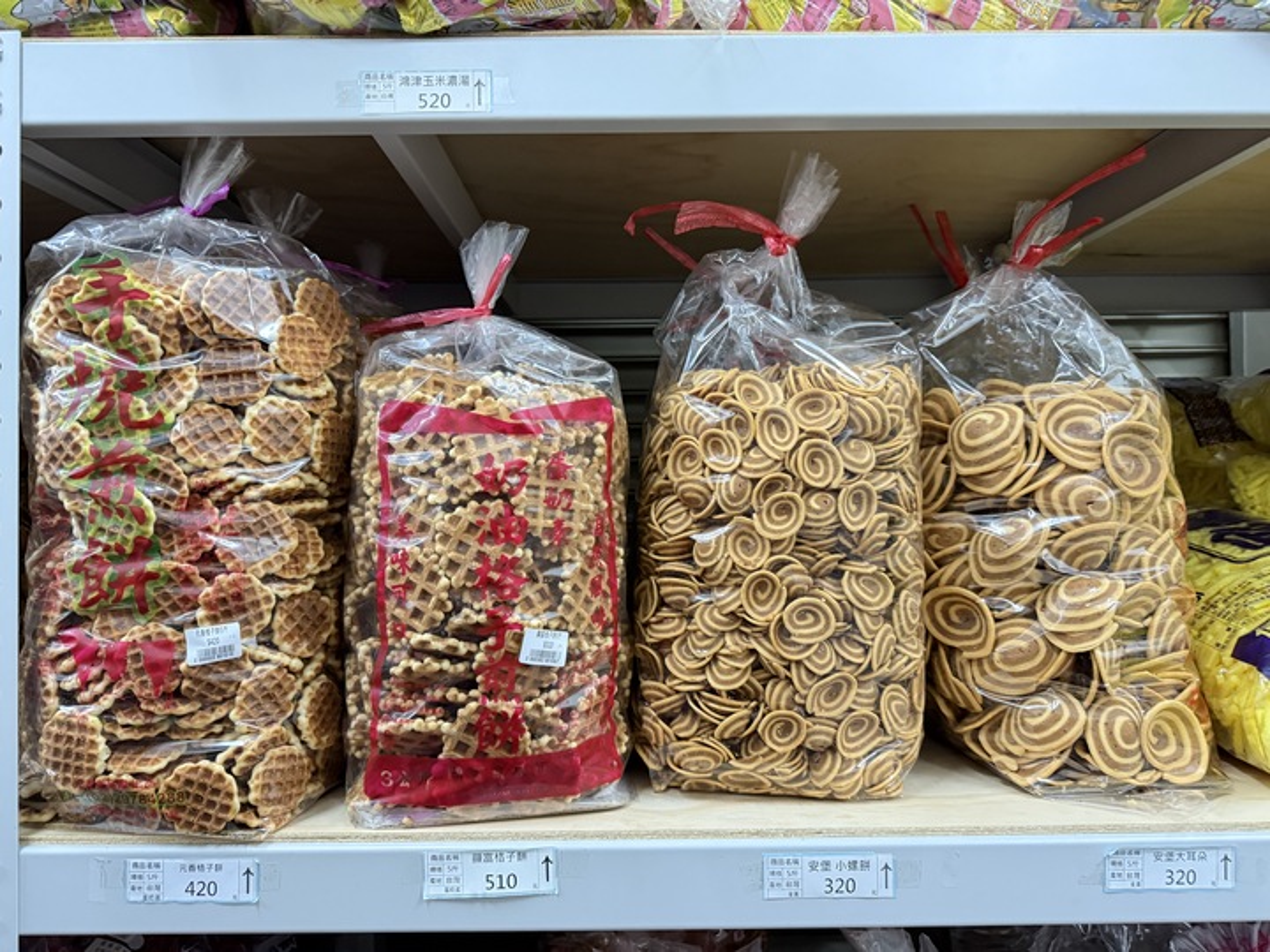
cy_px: 476
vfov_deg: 56.8
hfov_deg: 71.6
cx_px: 635
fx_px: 881
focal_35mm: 24
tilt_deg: +1.8
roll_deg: +0.4
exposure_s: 1/40
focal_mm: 6.76
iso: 640
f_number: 1.78
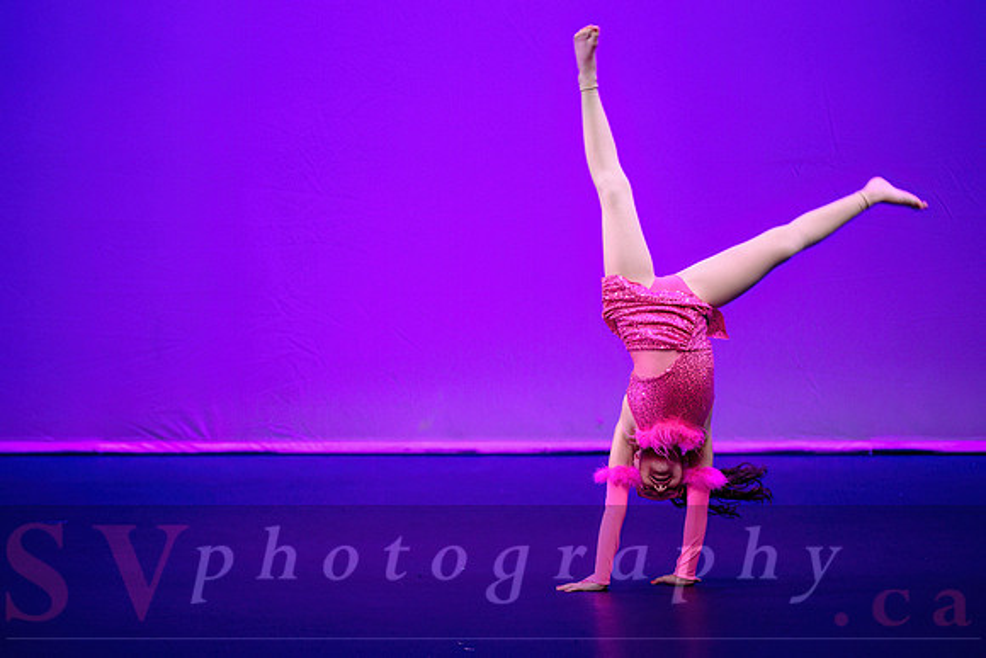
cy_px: 340
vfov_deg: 5.2
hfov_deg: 7.8
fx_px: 7219
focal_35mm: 264
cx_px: 351
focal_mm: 200
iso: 1600
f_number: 2.8
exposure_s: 1/640
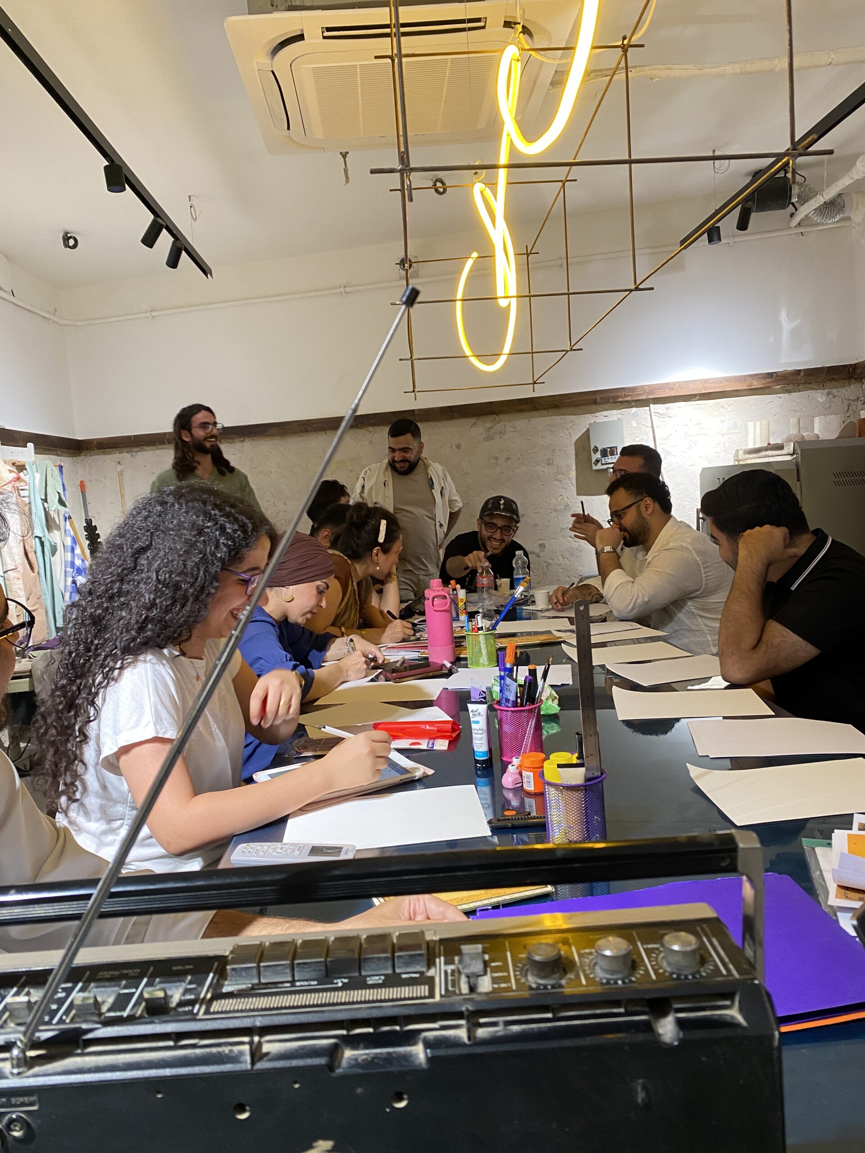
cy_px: 576
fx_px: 866
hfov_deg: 53.1
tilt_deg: -4.0
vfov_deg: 67.3
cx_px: 432
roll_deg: +4.0
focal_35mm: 26
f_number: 1.8
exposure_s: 1/50
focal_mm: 4.25
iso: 160
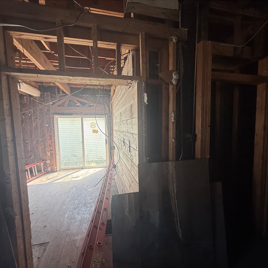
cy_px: 137
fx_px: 149
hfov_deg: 83.9
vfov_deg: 84.0
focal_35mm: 17
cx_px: 141
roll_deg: +0.2
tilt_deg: -3.5
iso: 64
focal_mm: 2.22
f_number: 2.2
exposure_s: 1/99
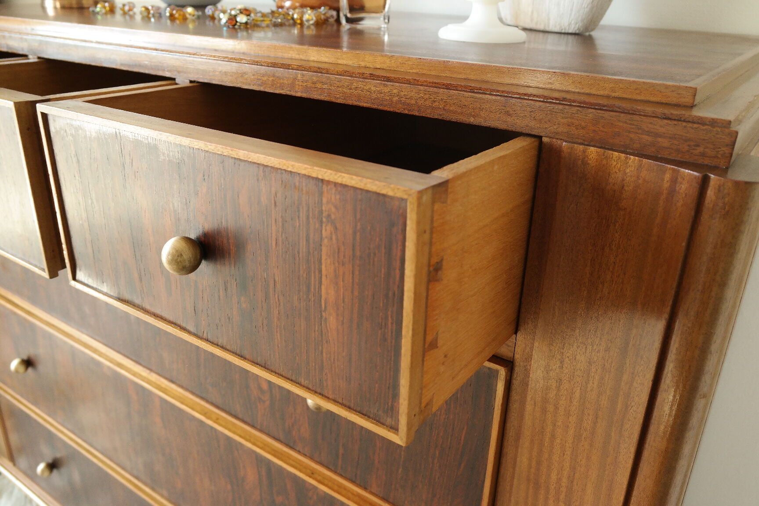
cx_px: 380
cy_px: 253
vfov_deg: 43.6
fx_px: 632
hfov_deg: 61.9
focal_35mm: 30
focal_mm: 20
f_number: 5.6
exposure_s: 1/25
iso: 800
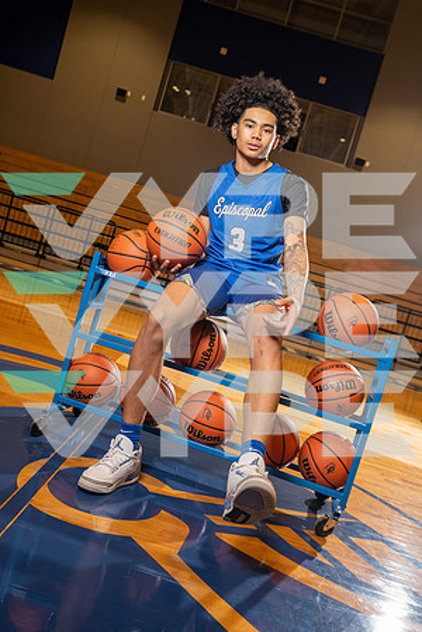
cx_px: 211
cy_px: 316
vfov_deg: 55.8
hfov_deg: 38.9
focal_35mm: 34
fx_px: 598
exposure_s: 1/250
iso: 400
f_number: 4.5
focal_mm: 34
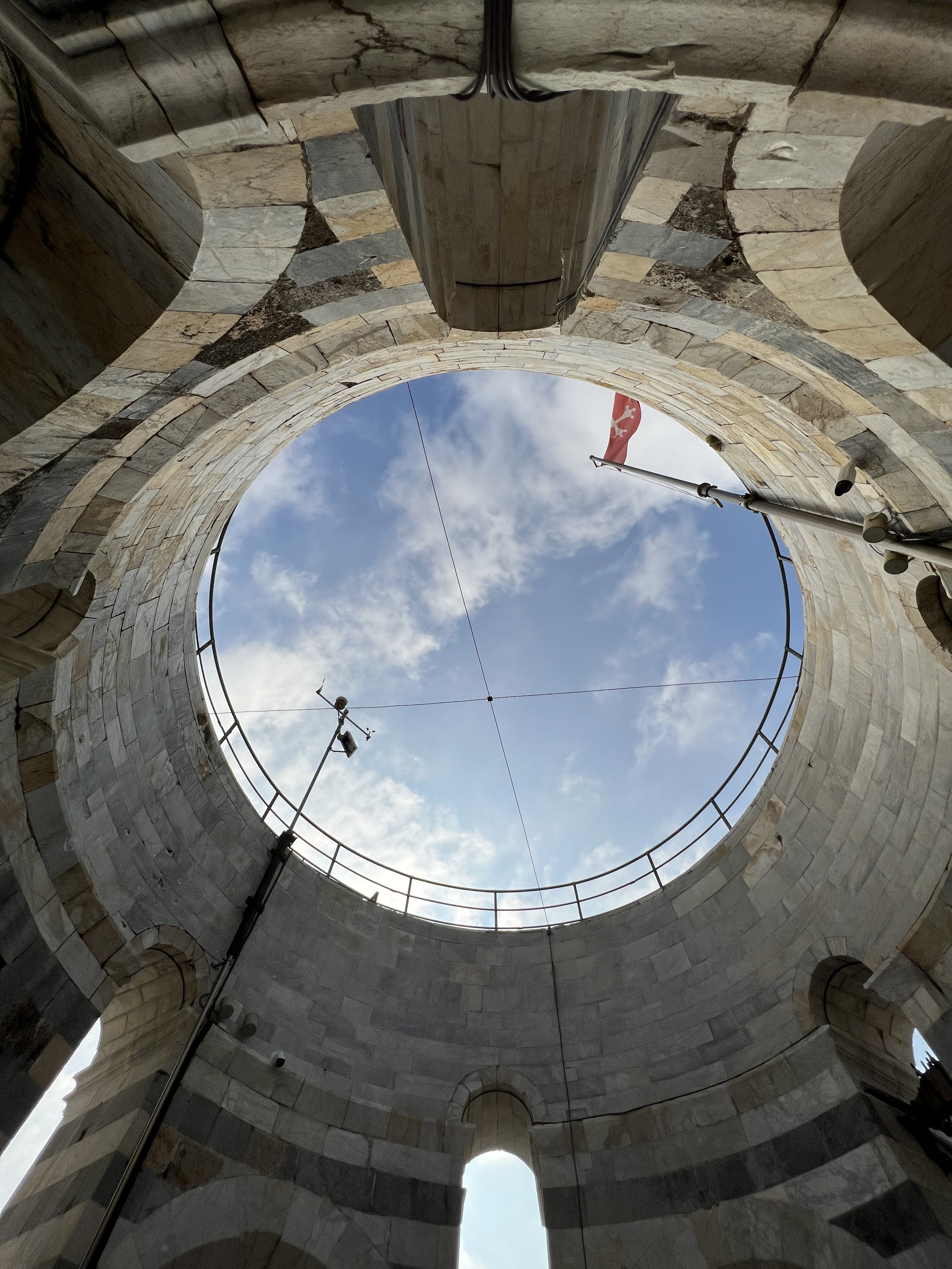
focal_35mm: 13
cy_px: 634
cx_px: 476
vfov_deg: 106.2
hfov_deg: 89.9
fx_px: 477
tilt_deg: +67.7
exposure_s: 1/6494
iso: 40
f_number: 1.8
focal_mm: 1.57
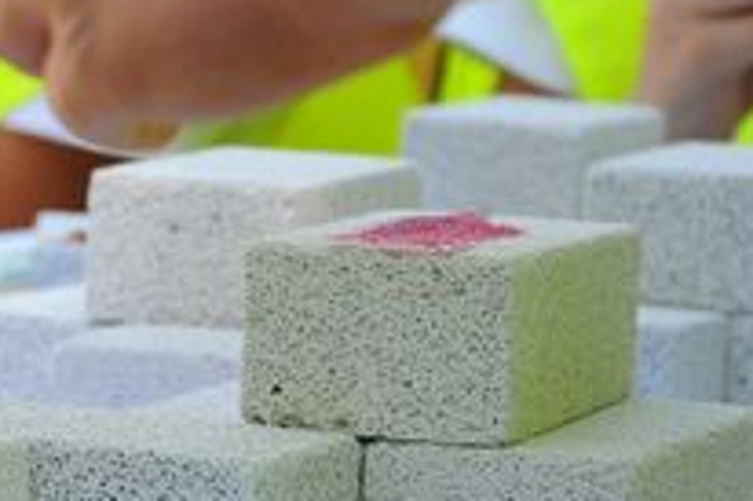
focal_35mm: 224
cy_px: 269
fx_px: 4681
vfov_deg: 6.1
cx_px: -256
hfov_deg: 9.0
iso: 400
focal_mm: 48
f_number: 5.6
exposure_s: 1/400
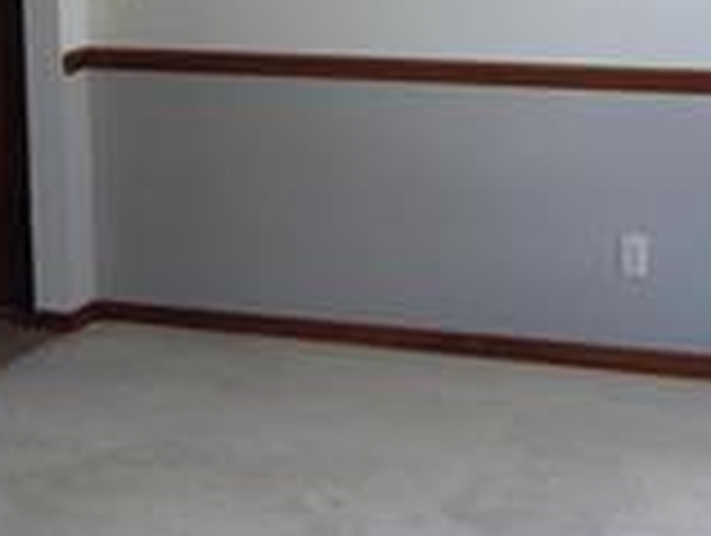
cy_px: 45
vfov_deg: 16.4
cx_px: 297
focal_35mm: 89
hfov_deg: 22.0
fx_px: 1831
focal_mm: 4
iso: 220
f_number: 3
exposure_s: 1/30
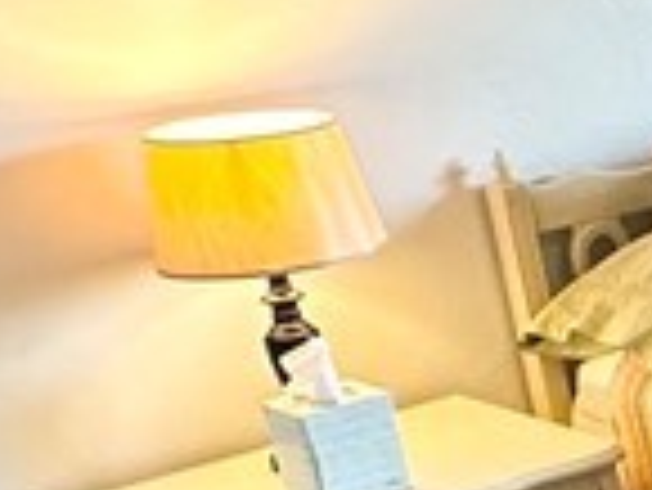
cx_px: 1610
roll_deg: +0.9
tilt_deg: -19.6
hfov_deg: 13.6
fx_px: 1866
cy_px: 405
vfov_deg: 14.9
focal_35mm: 99
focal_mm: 2.22
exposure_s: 1/120
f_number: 2.2
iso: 200
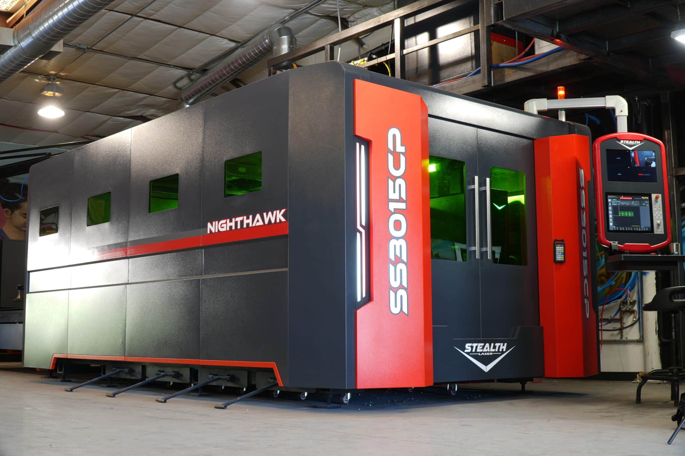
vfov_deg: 33.4
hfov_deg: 48.5
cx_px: 342
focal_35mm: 40
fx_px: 761
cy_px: 228
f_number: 7.1
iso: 50
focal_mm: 27
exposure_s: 1
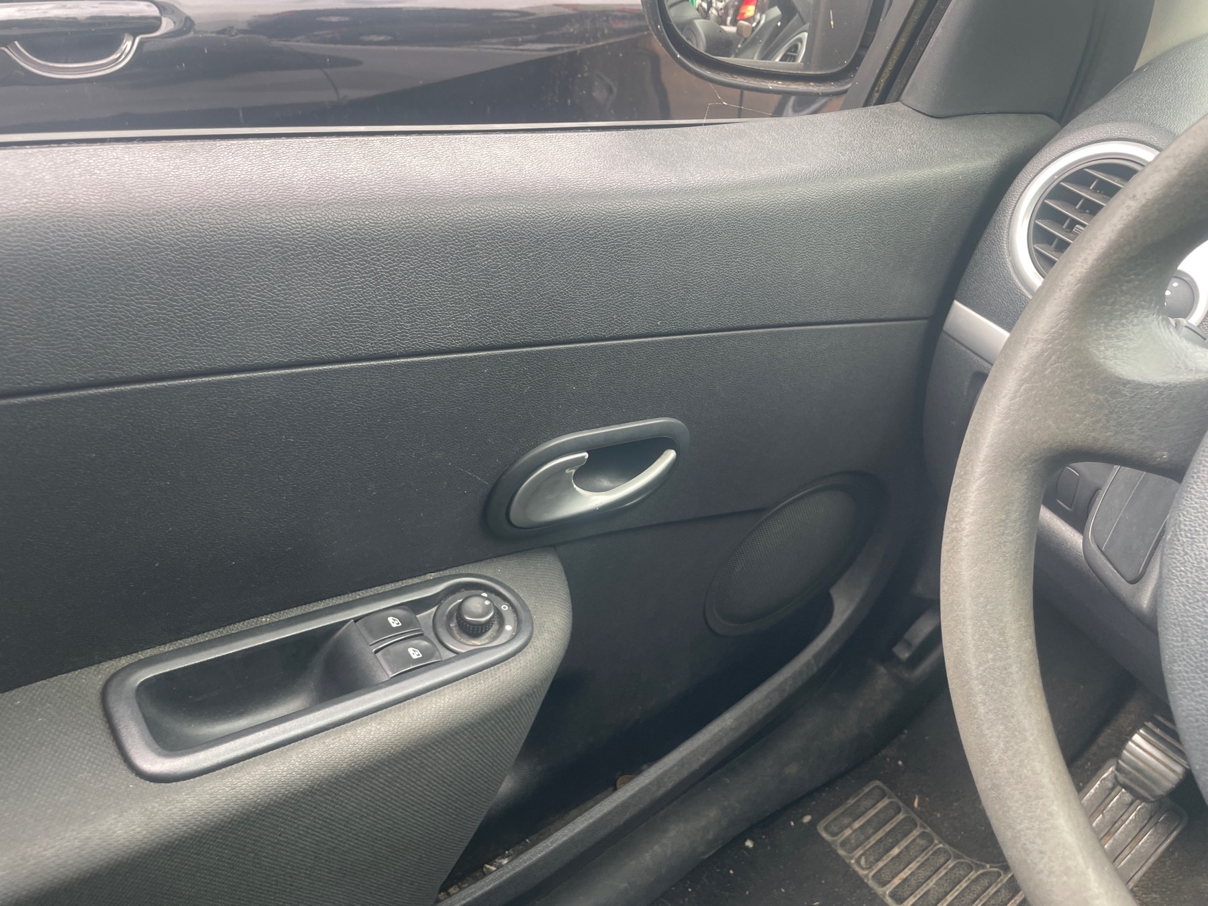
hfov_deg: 67.3
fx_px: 907
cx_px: 604
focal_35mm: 26
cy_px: 453
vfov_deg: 53.1
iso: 50
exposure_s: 1/121
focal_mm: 4.2
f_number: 1.6
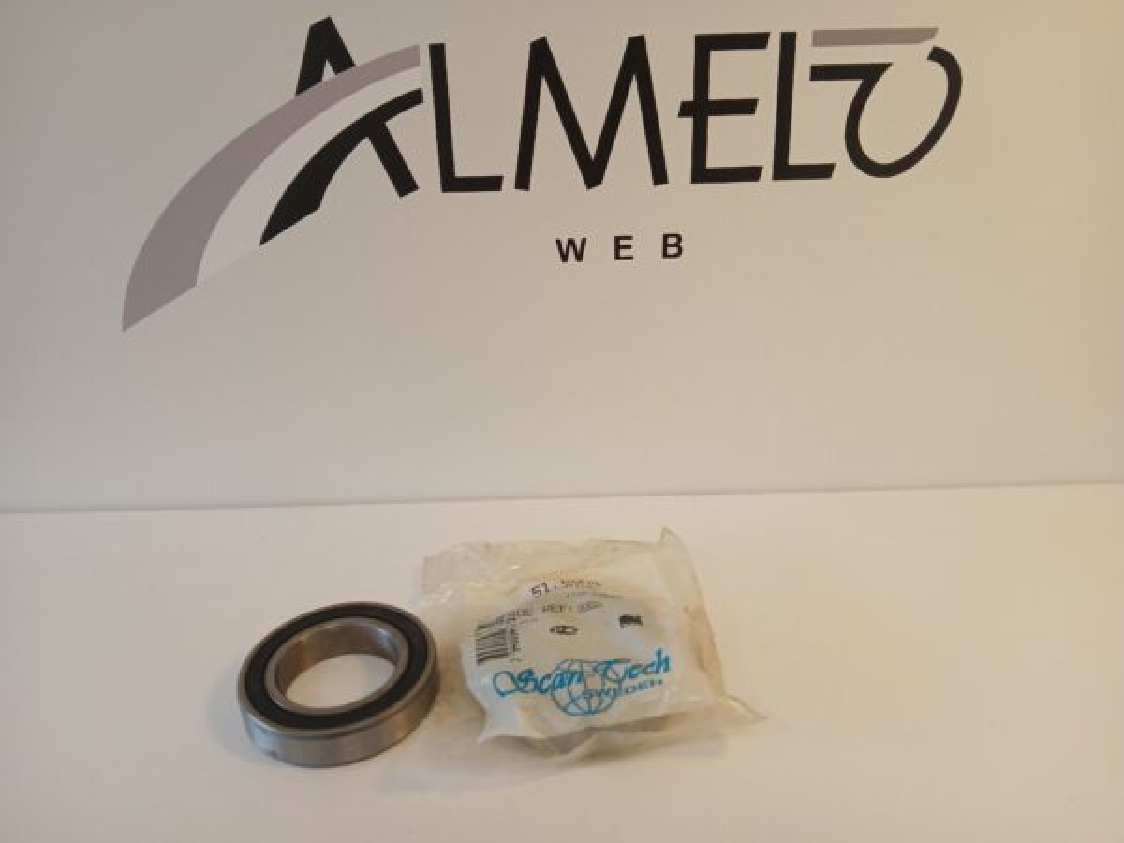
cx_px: 562
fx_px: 844
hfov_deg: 67.3
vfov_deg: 53.1
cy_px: 422
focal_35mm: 26
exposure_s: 1/50
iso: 64
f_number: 1.8
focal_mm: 3.98
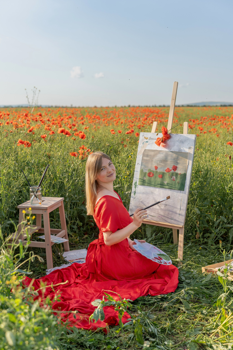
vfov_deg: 46.4
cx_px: 116
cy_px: 175
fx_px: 408
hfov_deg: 31.9
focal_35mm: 42
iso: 125
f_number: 3.2
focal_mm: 42
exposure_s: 1/800
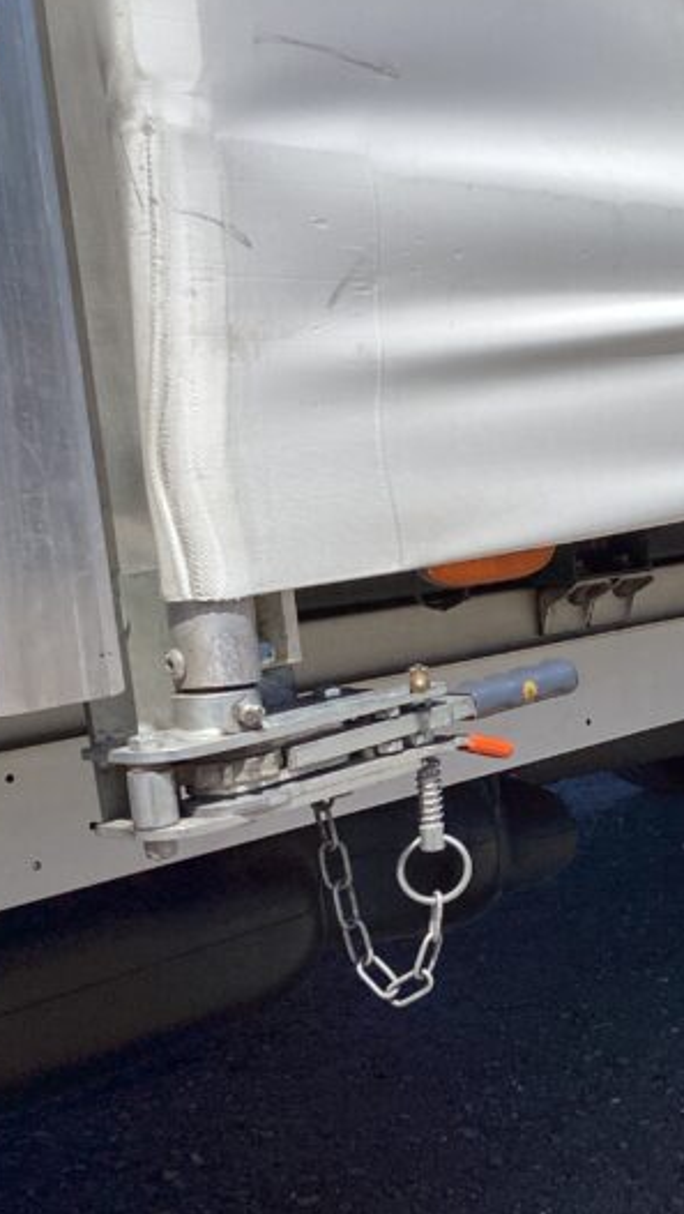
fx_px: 1642
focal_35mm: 51
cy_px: 658
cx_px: 848
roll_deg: +2.7
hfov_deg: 21.6
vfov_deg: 40.5
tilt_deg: -6.9
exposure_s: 1/2037
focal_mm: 3.3
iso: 25
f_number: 2.4
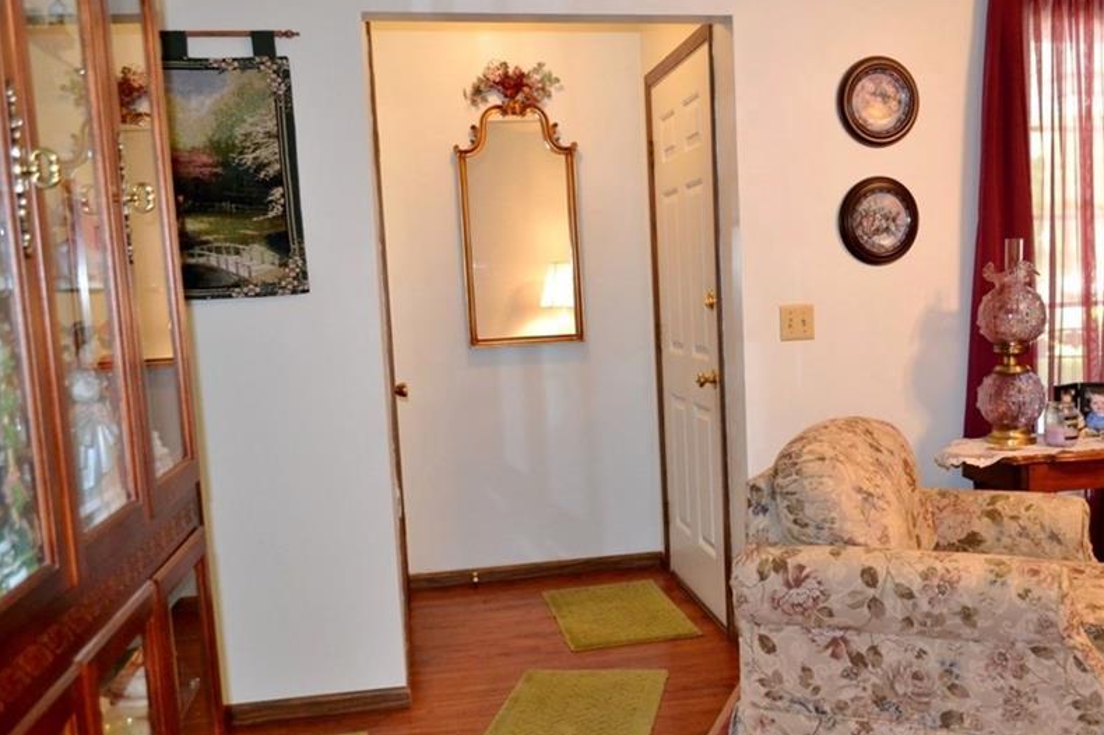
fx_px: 1073
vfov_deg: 37.8
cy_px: 394
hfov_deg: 54.0
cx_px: 669
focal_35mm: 35
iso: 1600
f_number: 3.5
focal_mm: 18
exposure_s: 1/60
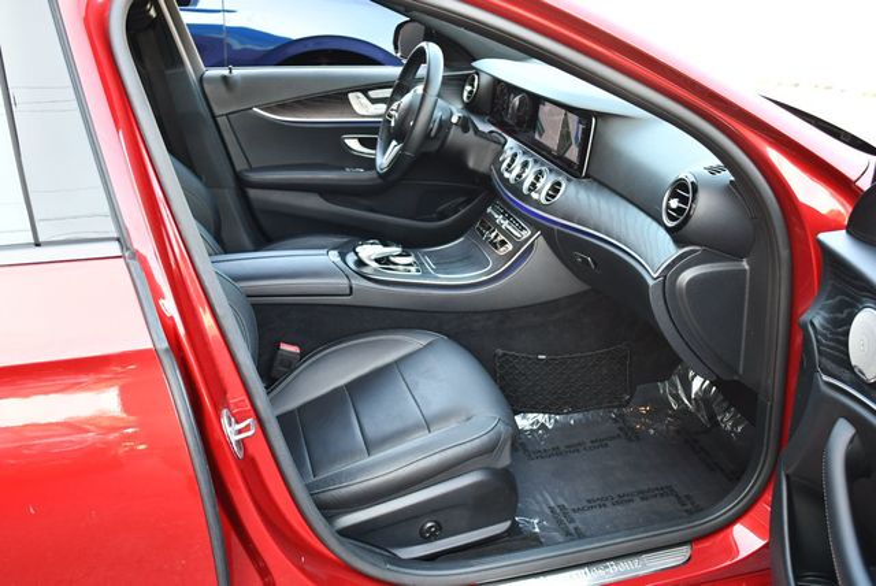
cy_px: 293
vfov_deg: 36.9
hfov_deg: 53.1
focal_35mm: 36
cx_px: 438
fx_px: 877
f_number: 3.5
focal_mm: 18
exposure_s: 1/200
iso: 800
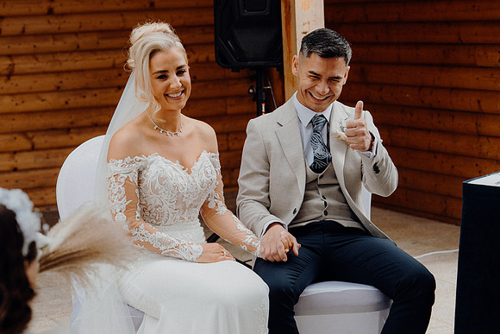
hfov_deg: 19.5
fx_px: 1459
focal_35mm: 105
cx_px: 250
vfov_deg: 13.0
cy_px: 167
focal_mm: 70
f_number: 3.5
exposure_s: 1/400
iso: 125
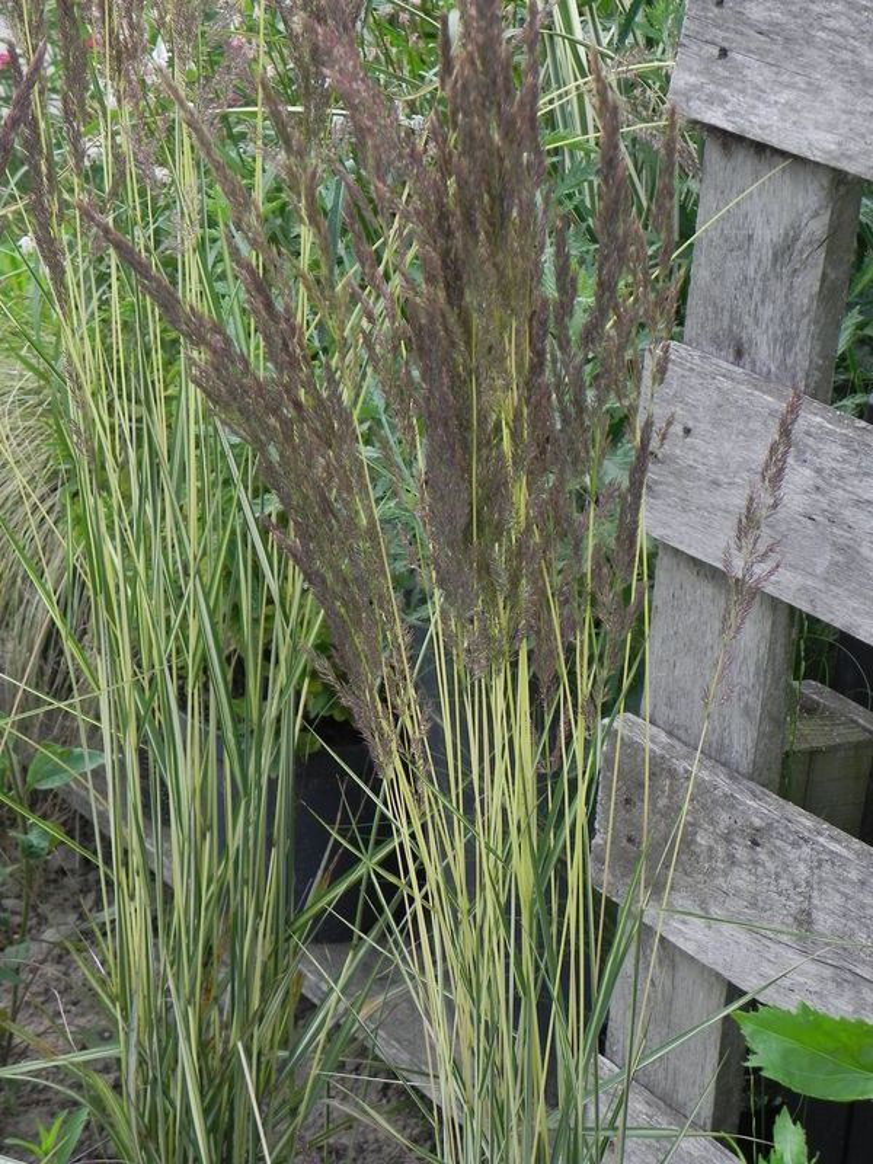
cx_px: 436
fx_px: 3194
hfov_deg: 15.6
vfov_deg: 20.7
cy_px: 582
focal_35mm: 95
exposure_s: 1/80
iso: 160
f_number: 4.5
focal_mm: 16.9
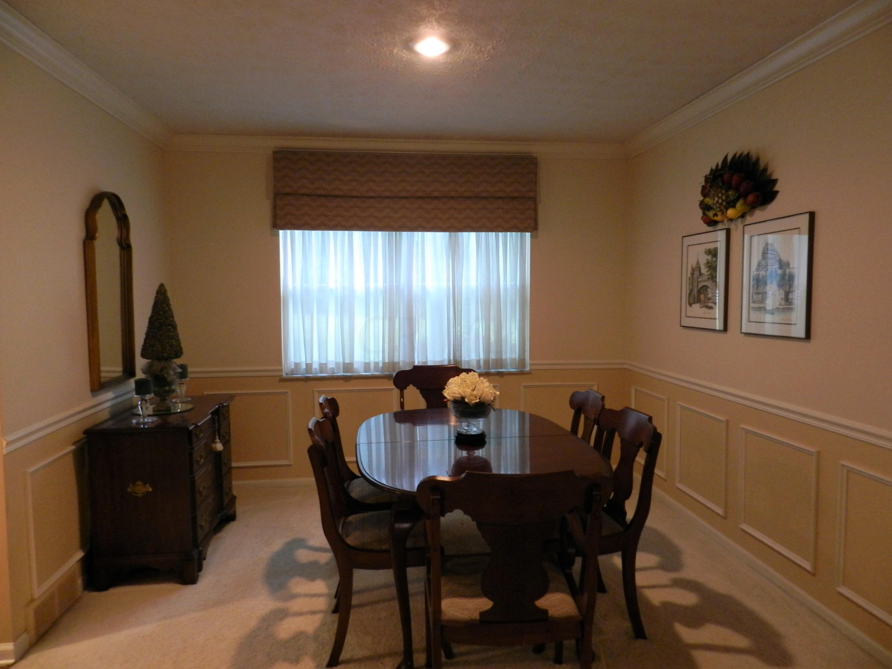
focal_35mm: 23
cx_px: 446
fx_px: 593
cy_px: 334
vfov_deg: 58.9
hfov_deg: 73.9
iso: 400
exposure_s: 1/13
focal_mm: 4
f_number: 3.4
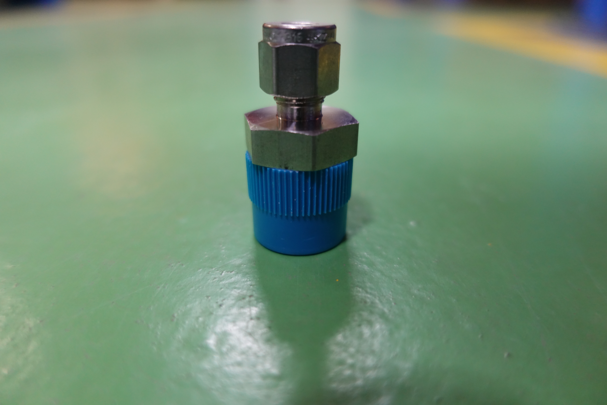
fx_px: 405
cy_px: 202
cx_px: 304
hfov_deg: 73.7
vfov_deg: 53.1
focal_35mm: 24
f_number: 1.8
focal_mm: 8.8
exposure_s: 1/30
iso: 500
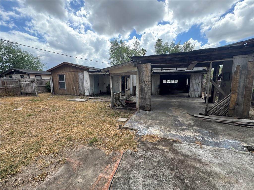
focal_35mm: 14
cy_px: 95
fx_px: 103
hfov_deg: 102.1
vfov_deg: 85.7
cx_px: 127
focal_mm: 2.22
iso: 40
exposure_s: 1/346
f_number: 2.2
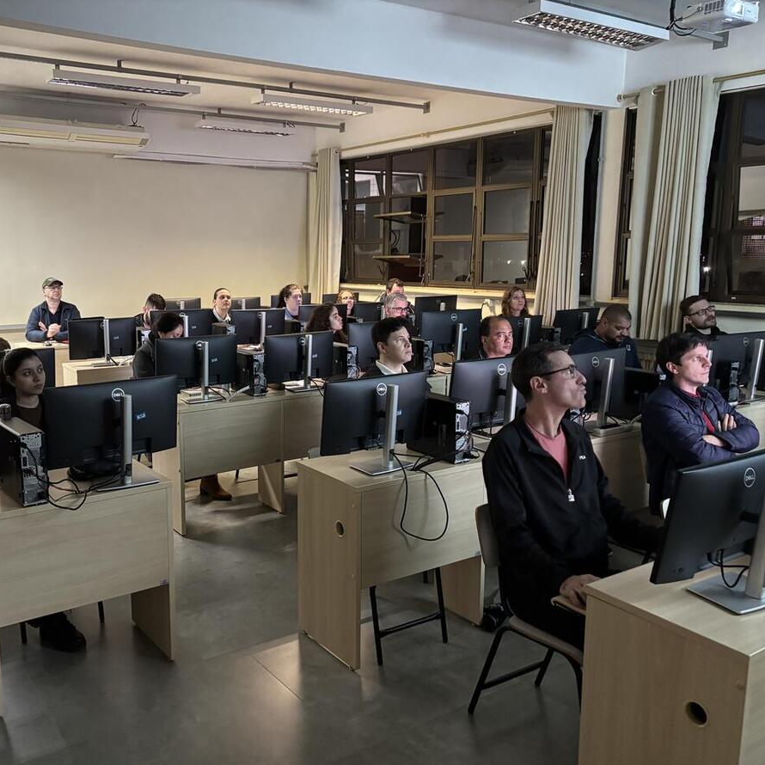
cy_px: 384
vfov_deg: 52.5
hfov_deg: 52.1
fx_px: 775
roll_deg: +0.4
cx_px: 297
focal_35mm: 31
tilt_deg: -9.7
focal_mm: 5.96
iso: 800
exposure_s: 1/30
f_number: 1.6
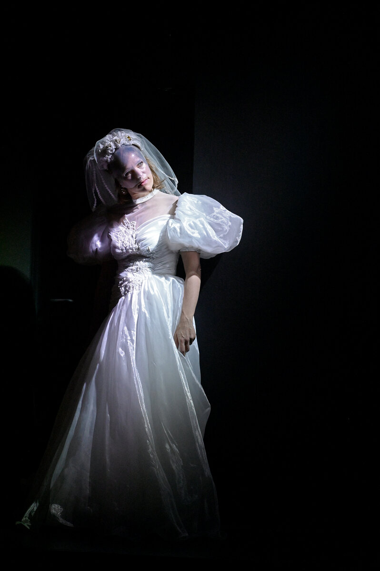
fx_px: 1903
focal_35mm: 120
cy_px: 286
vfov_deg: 17.1
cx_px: 190
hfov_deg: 11.4
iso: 6400
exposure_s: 1/400
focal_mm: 120
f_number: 4
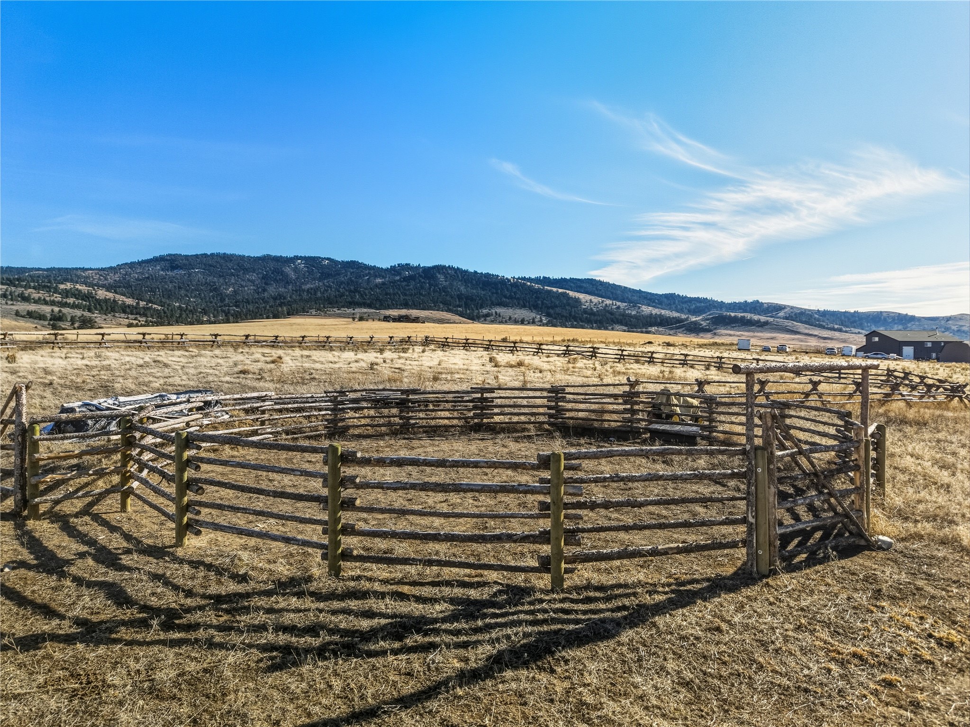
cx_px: 485
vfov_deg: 56.8
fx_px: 672
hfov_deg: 71.6
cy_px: 364
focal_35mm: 24
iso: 200
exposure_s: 1/725
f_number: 1.8
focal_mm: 8.7
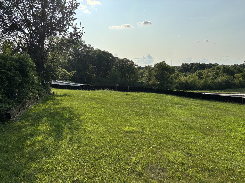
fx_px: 184
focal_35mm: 26
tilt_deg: -7.7
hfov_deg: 67.3
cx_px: 122
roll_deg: +0.3
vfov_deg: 53.1
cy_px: 92
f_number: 1.6
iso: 50
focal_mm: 5.96
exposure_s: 1/5618
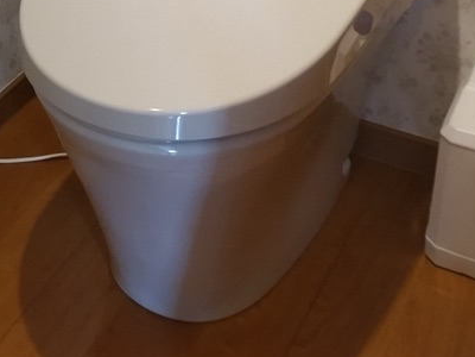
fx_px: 1070
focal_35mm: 78
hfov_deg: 23.0
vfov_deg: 17.4
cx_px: -88
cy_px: -139
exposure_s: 1/50
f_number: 1.79
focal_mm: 4.8
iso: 851
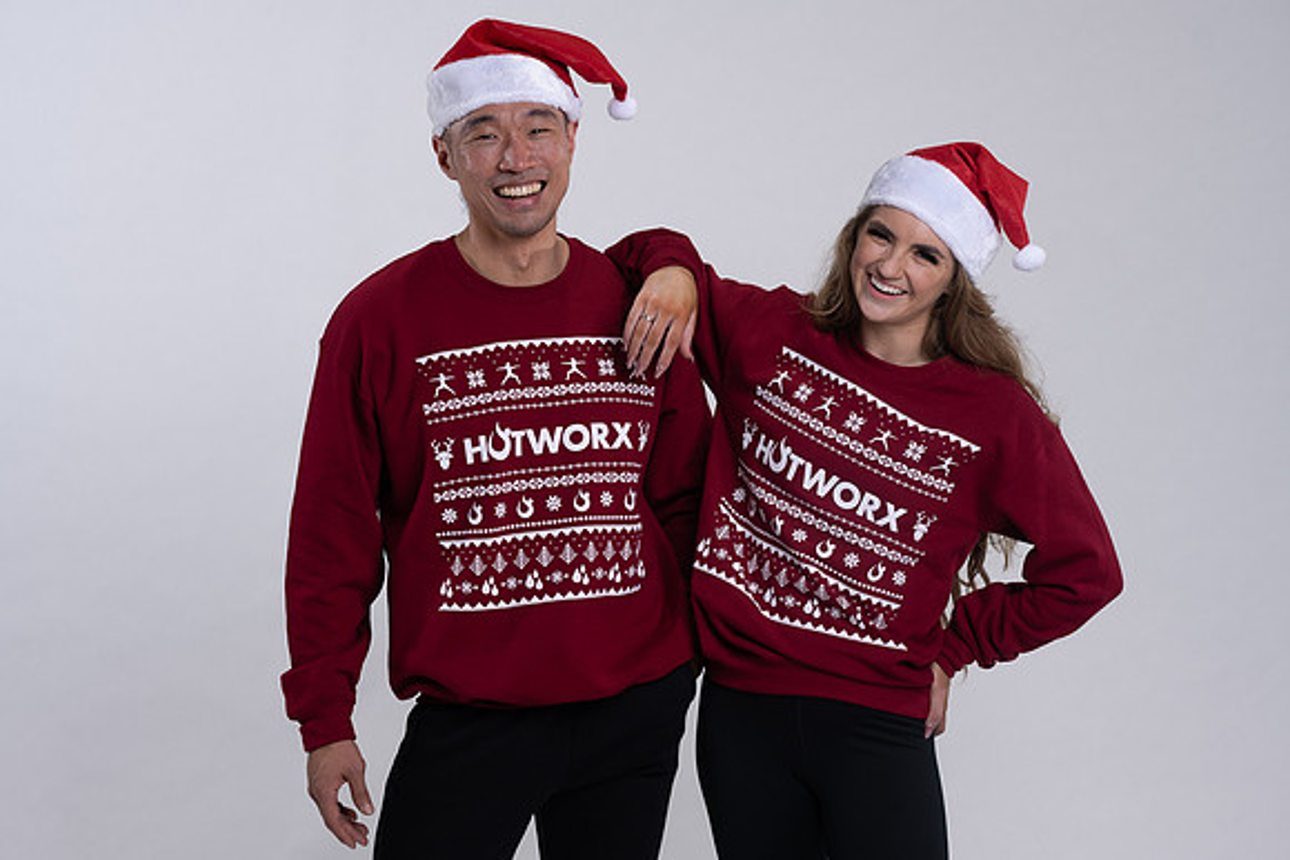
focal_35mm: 85
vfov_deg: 16.1
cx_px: 645
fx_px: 3046
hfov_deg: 23.9
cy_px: 430
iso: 125
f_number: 4
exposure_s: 1/125
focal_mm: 85
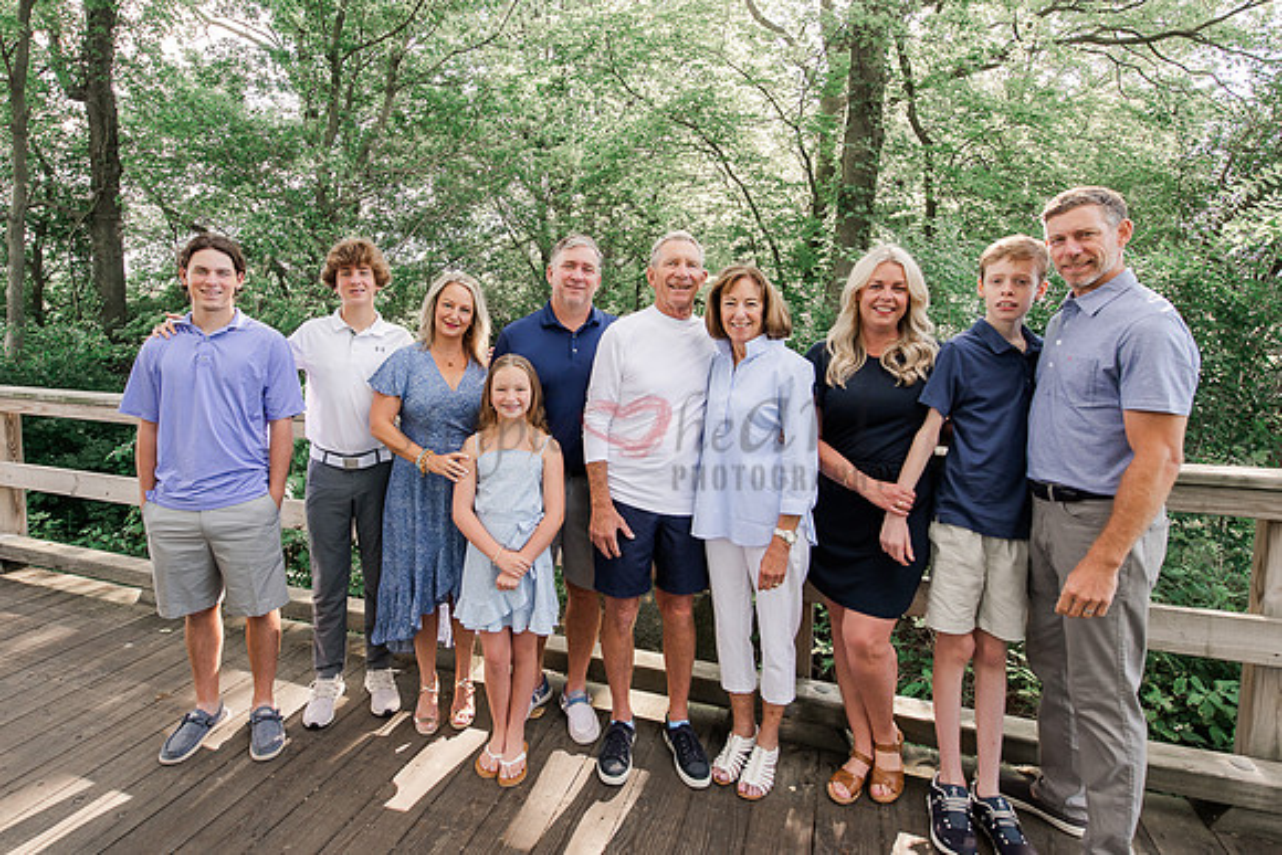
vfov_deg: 60.7
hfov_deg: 82.5
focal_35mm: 20
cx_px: 569
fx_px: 727
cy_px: 370
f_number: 5.6
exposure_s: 1/250
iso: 400
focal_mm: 18
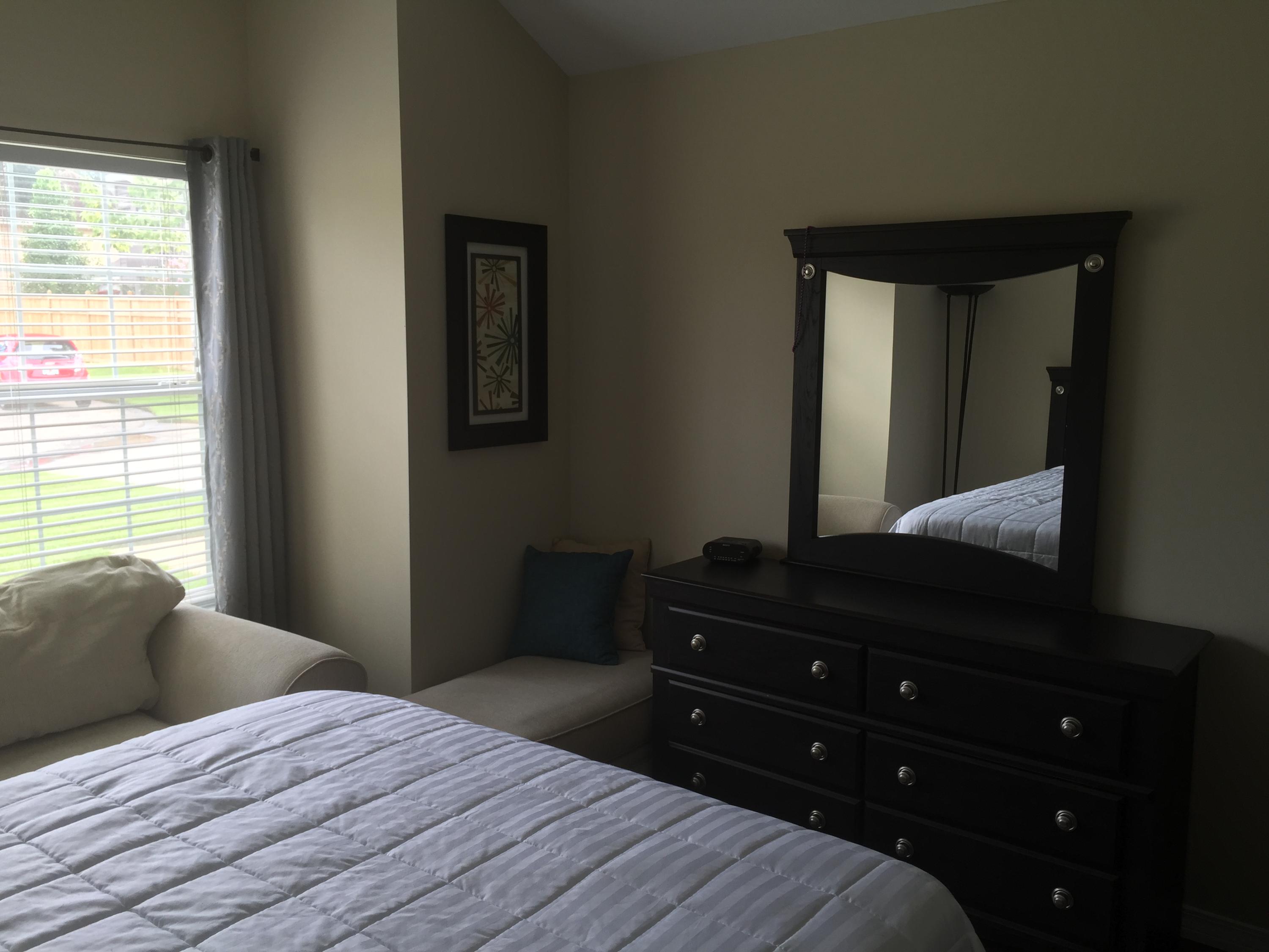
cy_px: 476
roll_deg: -1.6
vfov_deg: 48.2
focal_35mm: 29
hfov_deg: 61.7
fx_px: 1063
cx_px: 634
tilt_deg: -6.6
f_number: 2.2
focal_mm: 4.15
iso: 32
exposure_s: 1/40
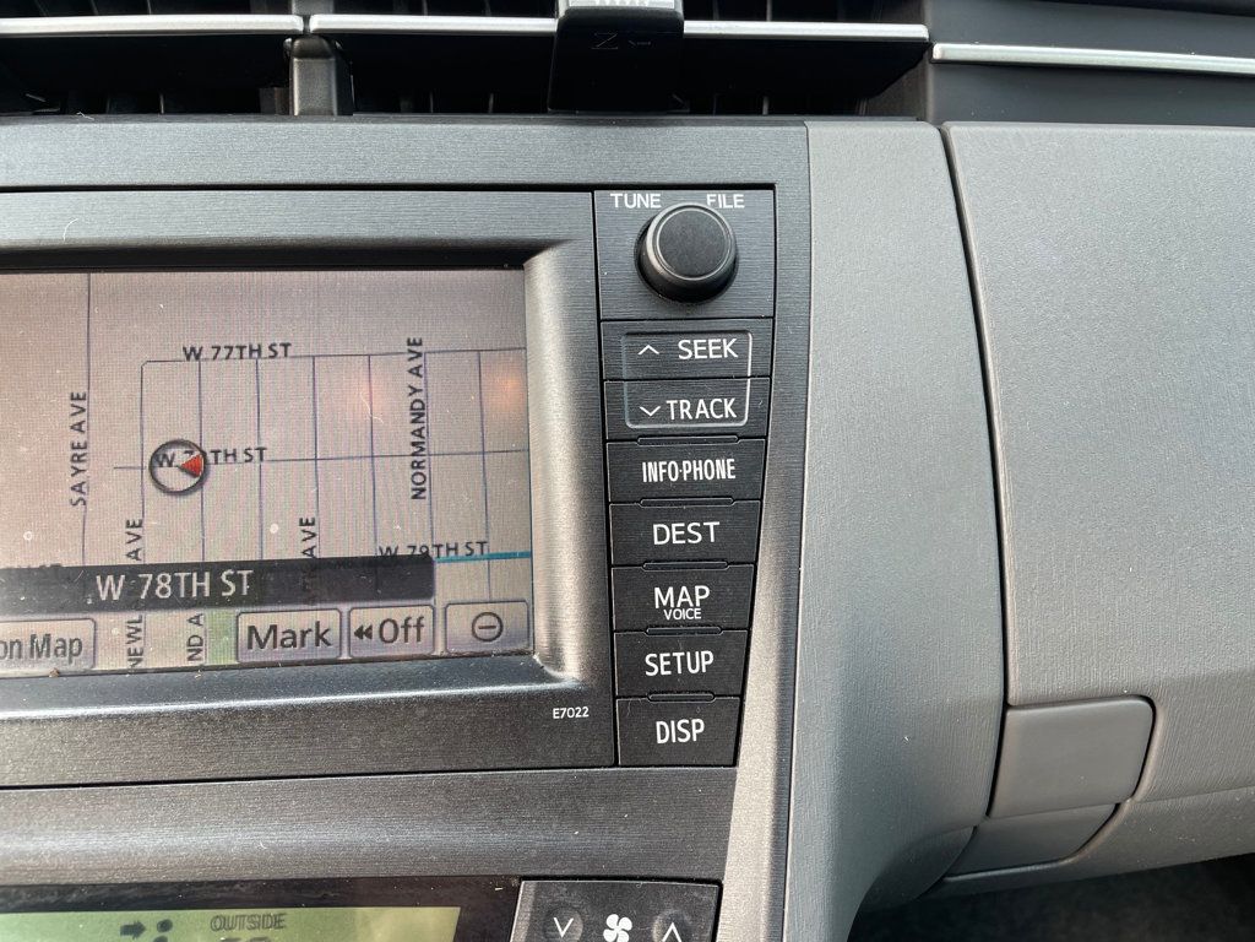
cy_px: 471
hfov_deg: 67.3
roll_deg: +3.0
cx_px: 628
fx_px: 943
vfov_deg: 53.1
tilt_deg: -29.4
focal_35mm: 26
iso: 40
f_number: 1.6
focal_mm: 4.2
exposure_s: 1/151
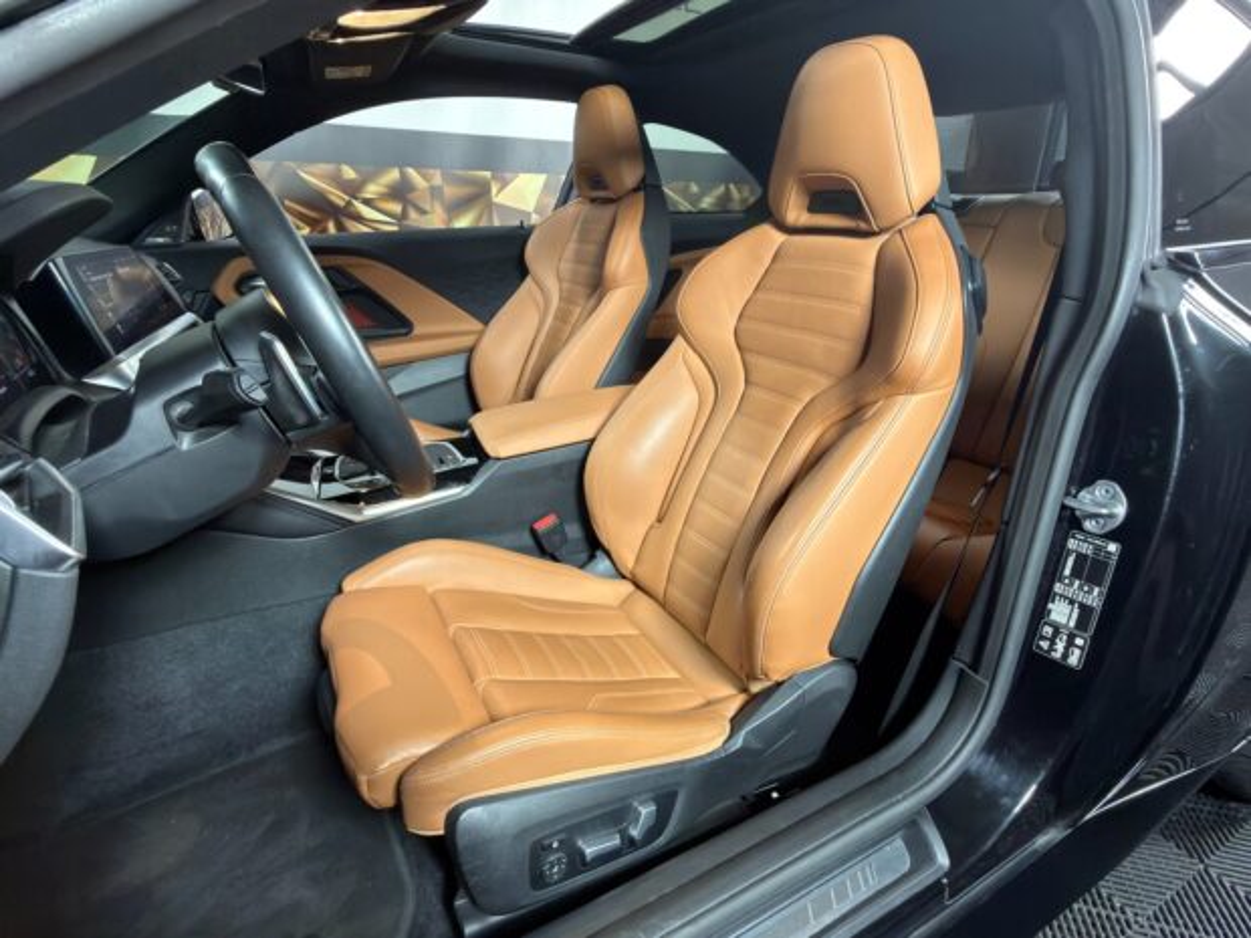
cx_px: 626
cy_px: 469
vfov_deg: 71.6
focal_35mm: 18
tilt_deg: -21.3
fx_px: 651
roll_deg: -1.5
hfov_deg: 87.8
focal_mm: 2.22
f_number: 2.2
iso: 250
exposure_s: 1/27
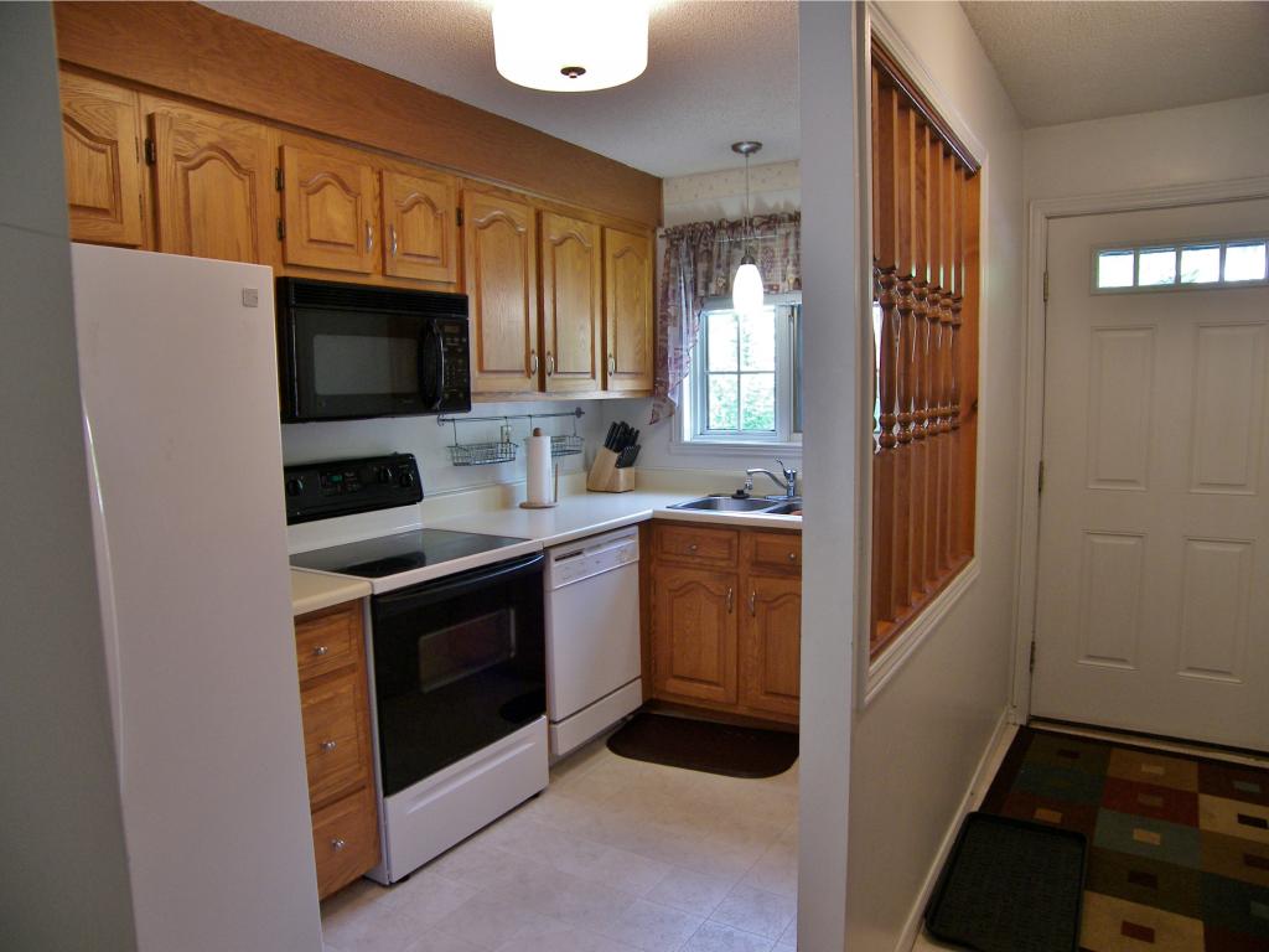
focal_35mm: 24
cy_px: 476
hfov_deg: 71.6
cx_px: 634
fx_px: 880
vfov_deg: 56.8
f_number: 2.8
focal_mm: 5
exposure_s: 1/30
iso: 100
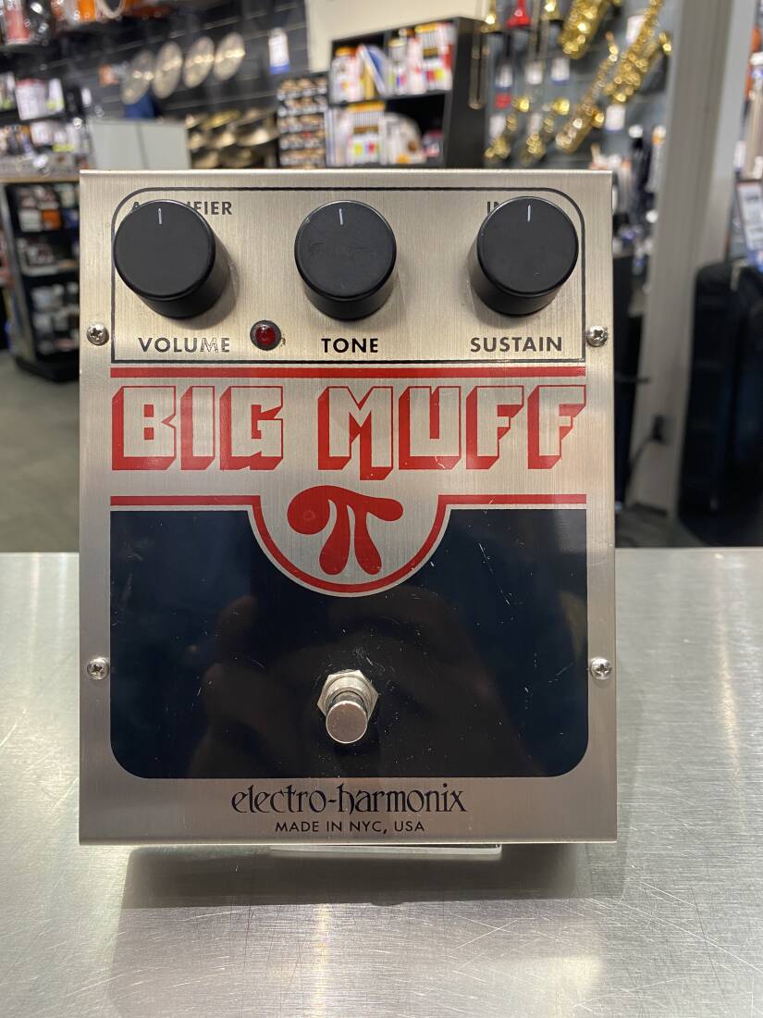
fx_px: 764
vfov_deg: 67.3
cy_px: 509
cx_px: 382
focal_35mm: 26
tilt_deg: -21.4
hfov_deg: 53.1
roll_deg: +3.1
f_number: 1.8
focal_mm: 4.25
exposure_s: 1/60
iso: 100
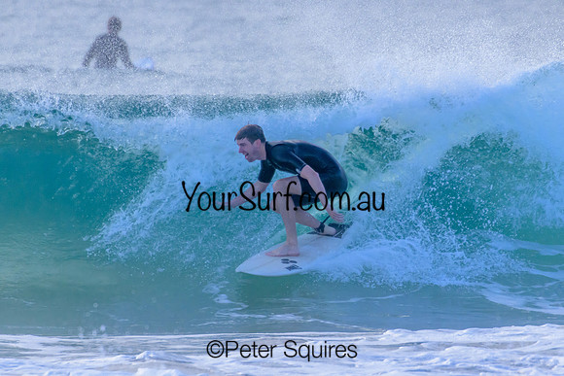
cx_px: 282
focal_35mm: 850
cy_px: 188
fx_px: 13319
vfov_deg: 1.6
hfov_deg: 2.4
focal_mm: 850
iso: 5000
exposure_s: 1/2000
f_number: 11
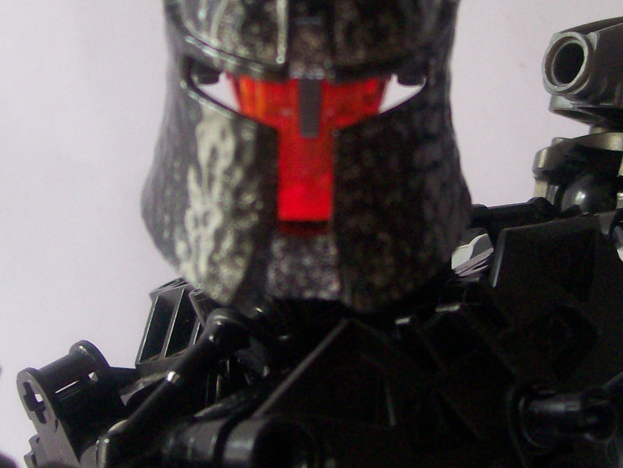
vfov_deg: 19.8
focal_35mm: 74
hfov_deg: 26.3
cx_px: 323
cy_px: 157
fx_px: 1332
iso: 160
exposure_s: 1/29.1
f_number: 2.7
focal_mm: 6
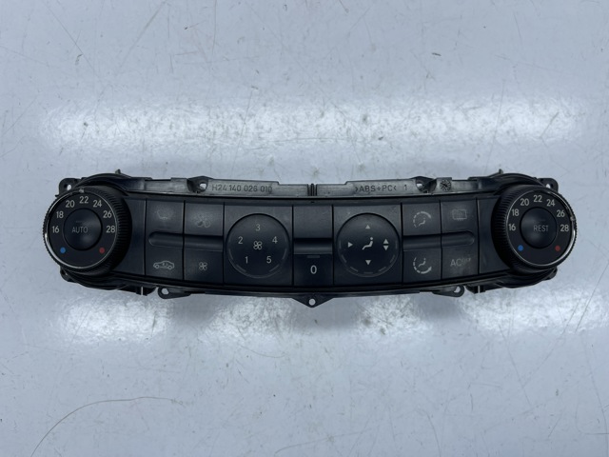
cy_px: 228
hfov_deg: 69.4
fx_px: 440
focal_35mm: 25
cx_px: 304
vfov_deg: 54.9
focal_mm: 5.1
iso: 32
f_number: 1.6
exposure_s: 1/572
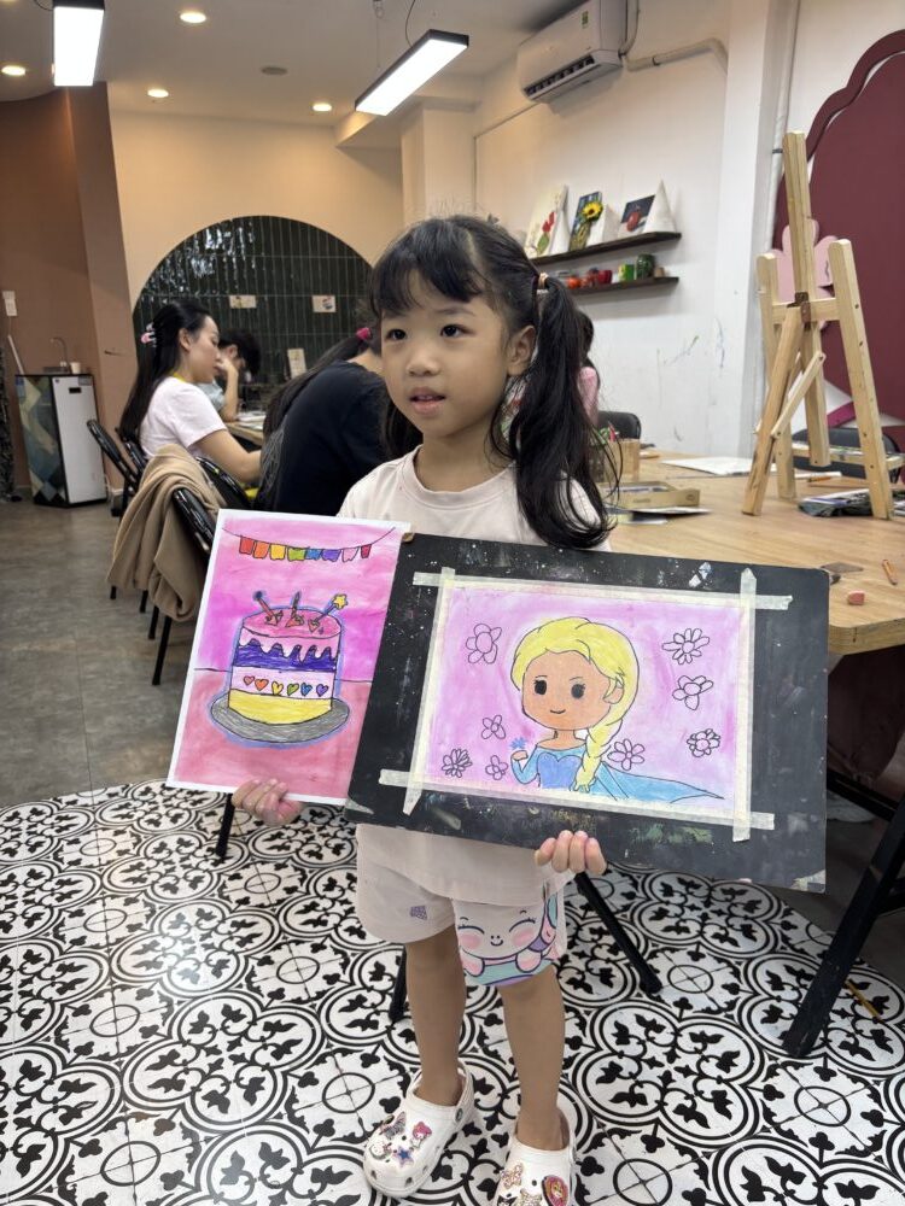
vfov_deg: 67.3
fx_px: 906
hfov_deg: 53.1
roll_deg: +0.8
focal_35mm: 26
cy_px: 603
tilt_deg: -15.9
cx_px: 452
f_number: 1.6
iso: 40
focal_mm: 5.96
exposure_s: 1/100
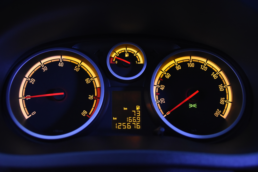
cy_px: 86
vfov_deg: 28.9
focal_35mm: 46
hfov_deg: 42.3
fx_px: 333
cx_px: 129
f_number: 3.3
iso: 2200
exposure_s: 1/50
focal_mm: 31
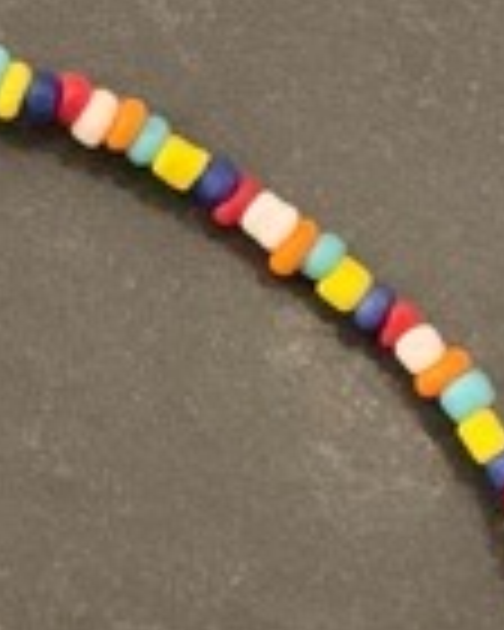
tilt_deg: -88.5
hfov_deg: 8.0
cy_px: 1220
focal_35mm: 181
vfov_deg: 10.0
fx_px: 3375
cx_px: -648
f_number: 1.8
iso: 800
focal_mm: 4.25
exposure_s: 1/25
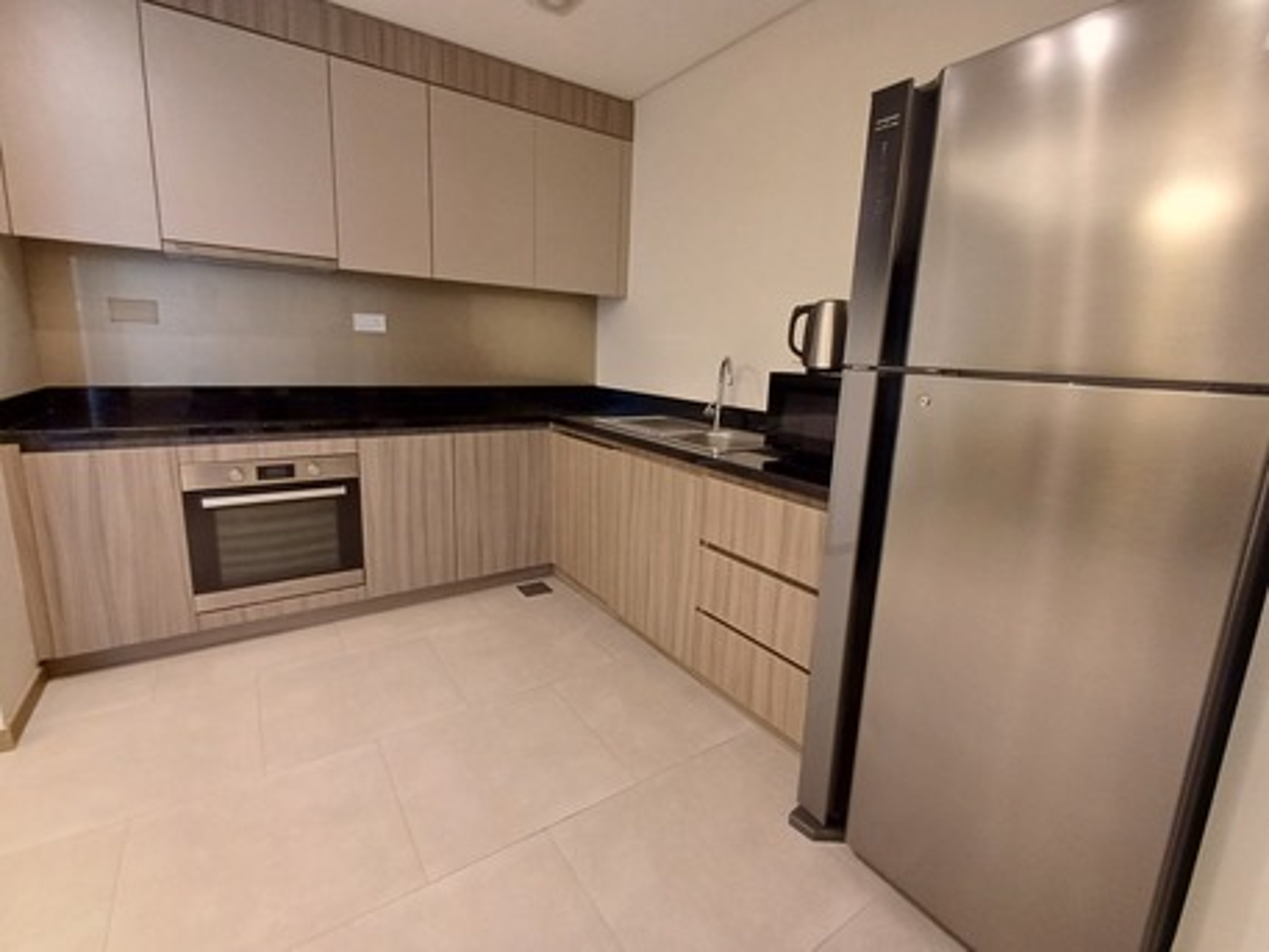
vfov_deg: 78.1
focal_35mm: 16
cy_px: 476
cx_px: 634
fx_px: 587
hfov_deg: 94.5
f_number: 2.2
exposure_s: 1/25
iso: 200
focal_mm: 1.64
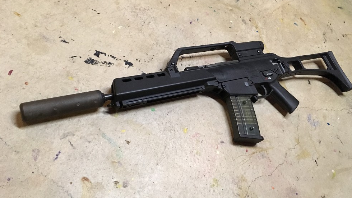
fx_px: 308
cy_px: 87
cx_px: 183
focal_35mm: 33
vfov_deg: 35.6
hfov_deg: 59.5
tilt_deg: -52.3
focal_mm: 4.15
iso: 250
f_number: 2.2
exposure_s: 1/30
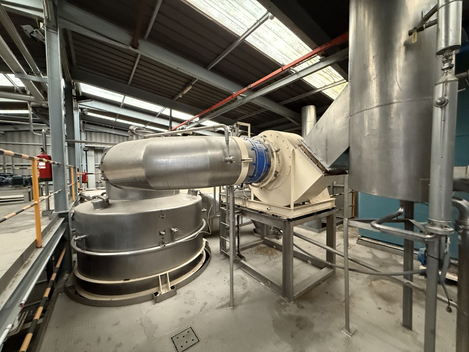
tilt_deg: -2.5
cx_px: 234
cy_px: 176
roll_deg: +0.4
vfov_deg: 85.7
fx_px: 190
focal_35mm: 14
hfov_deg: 102.1
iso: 1000
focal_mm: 2.22
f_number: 2.2
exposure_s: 1/60
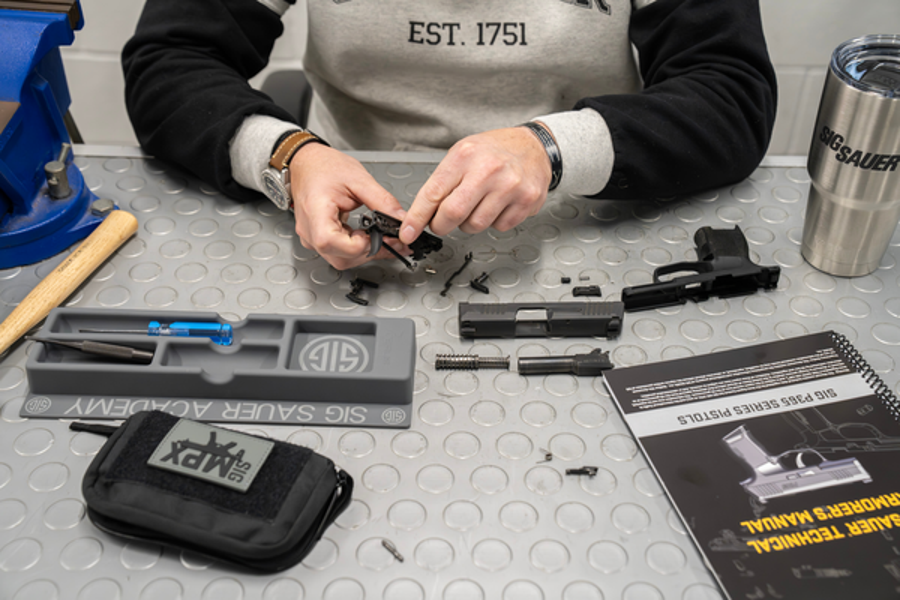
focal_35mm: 48
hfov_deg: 41.1
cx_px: 450
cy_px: 300
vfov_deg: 28.1
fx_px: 1200
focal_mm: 48
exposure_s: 1/640
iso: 4000
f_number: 4
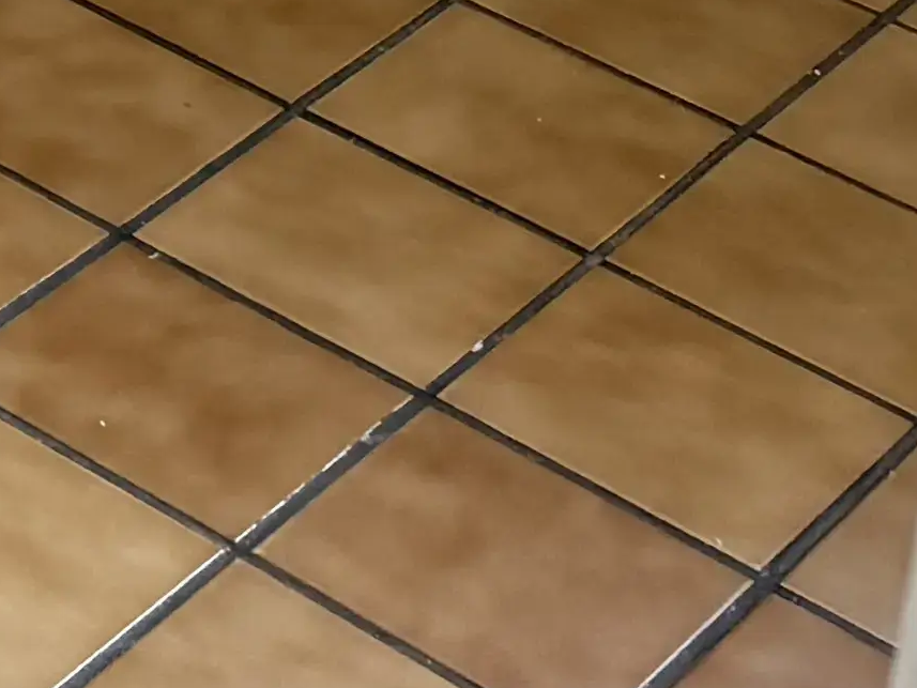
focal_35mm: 160
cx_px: -1167
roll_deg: -0.9
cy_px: -1323
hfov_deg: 10.8
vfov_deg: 8.0
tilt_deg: -15.6
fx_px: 4239
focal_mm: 6.76
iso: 200
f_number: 1.78
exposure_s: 1/65
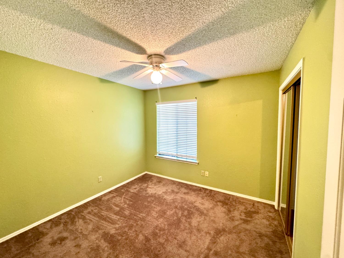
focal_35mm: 14
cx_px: 172
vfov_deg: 85.7
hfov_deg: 102.1
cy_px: 129
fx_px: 139
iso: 800
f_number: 2.2
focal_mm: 2.22
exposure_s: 1/60
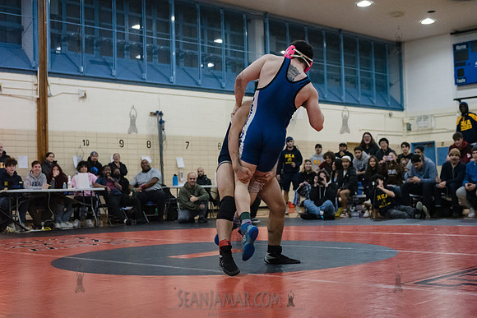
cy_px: 159
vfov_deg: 26.0
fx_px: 689
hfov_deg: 38.2
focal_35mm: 52
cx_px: 238
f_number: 3.2
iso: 8000
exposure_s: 1/400
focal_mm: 52
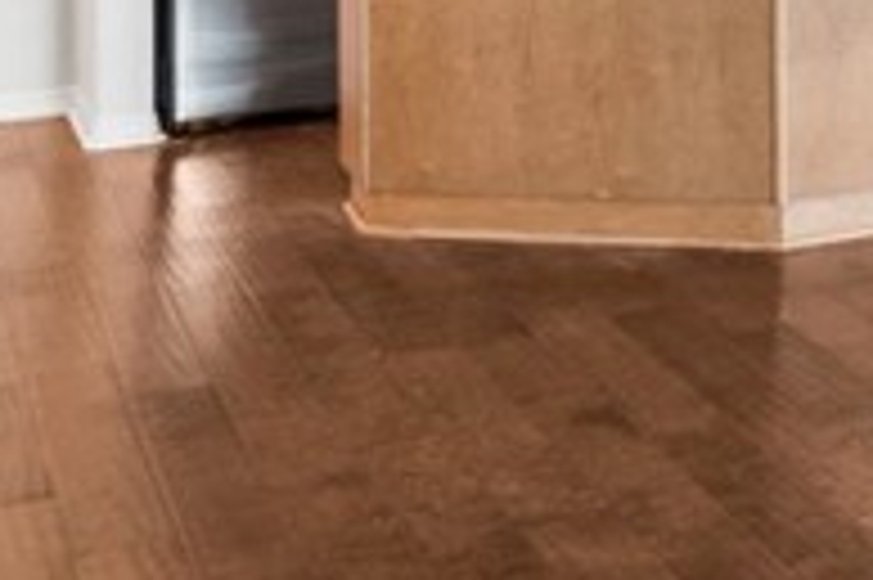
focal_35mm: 79
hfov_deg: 20.1
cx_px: 1485
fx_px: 1914
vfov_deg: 16.0
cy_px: -252
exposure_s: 1/4
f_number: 7.1
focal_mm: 10
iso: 320
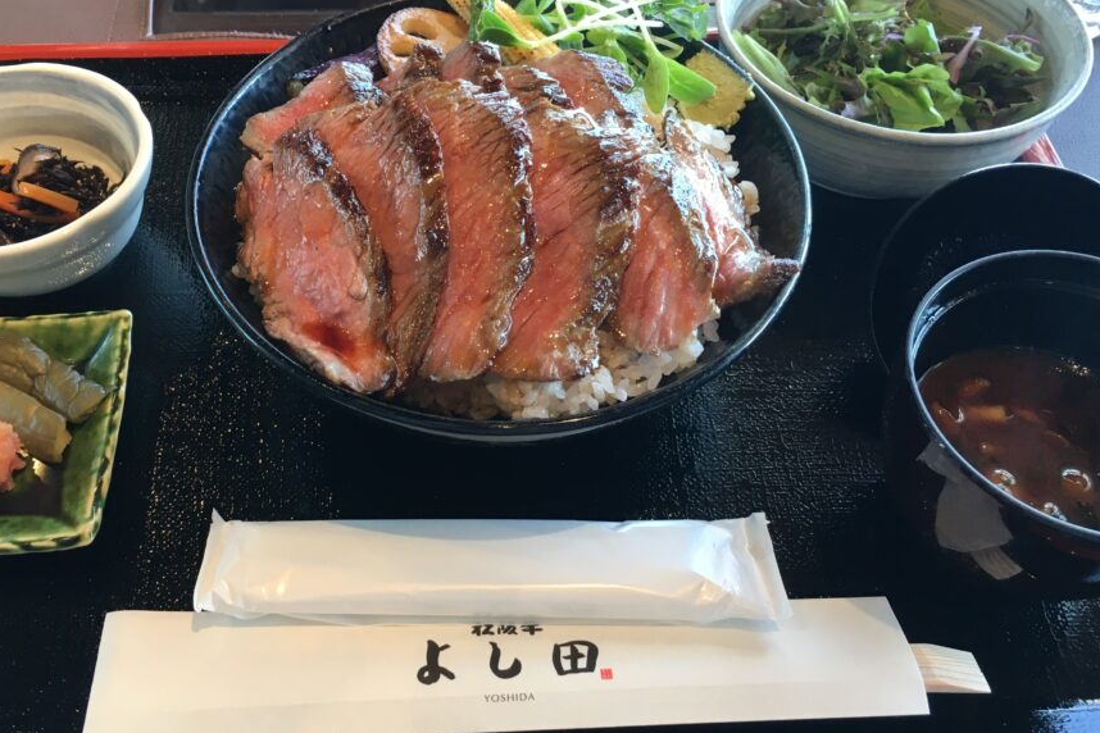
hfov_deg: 53.1
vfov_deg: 36.8
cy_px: 408
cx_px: 506
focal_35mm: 36
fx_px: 1100
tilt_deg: -55.2
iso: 32
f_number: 2.2
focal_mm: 4.15
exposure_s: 1/30
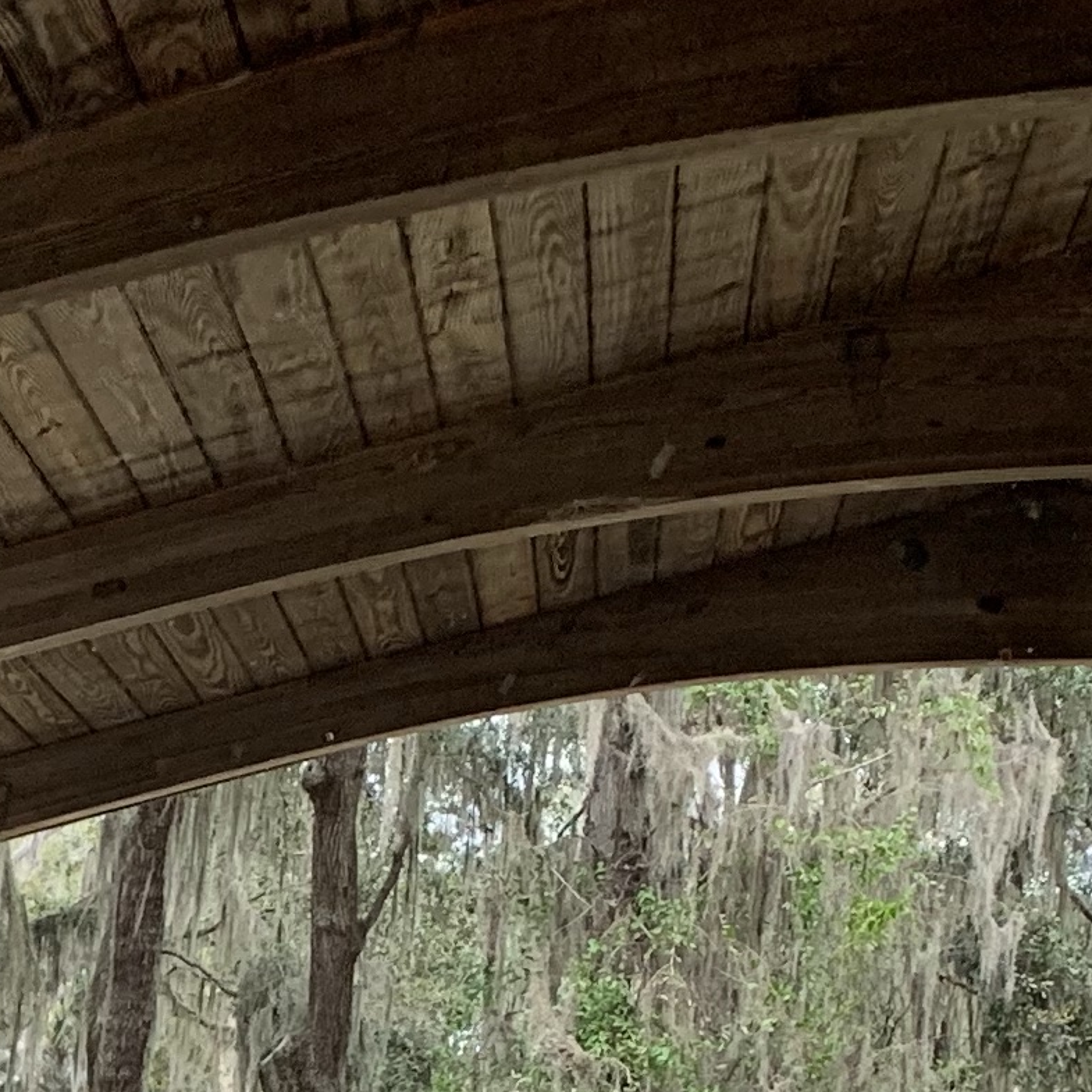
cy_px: 1981
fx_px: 4211
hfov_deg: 13.9
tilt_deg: -9.1
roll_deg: -1.6
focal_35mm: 118
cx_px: -551
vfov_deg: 13.3
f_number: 1.8
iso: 64
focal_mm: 4.25
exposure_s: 1/122
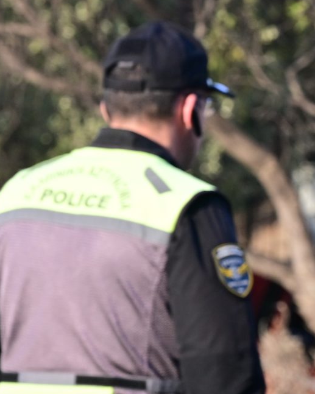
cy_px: 134
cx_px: 726
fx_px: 4548
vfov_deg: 5.0
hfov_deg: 3.9
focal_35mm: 390
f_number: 6.3
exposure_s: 1/500
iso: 560
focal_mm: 105
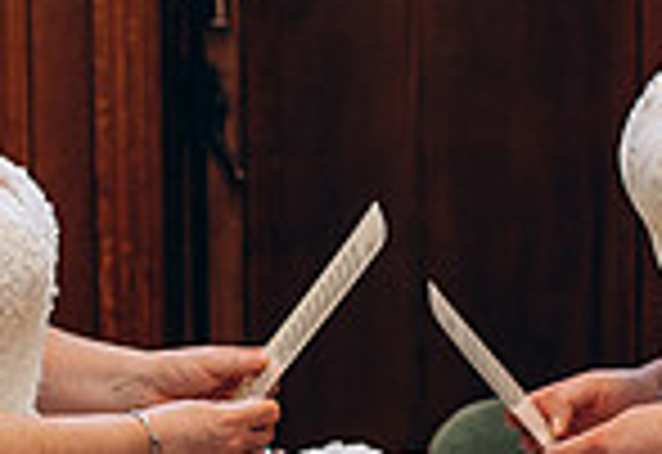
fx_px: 4251
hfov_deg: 8.9
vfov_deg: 6.1
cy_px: 413
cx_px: 311
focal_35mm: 229
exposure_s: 1/100
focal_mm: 35
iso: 250
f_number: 2.8
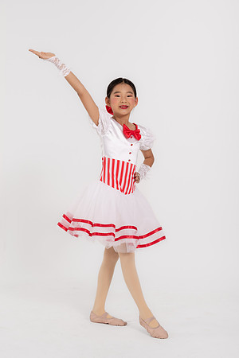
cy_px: 179
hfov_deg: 19.5
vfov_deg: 28.8
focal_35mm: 70
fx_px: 697
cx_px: 120
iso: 320
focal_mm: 70
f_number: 10
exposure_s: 1/160
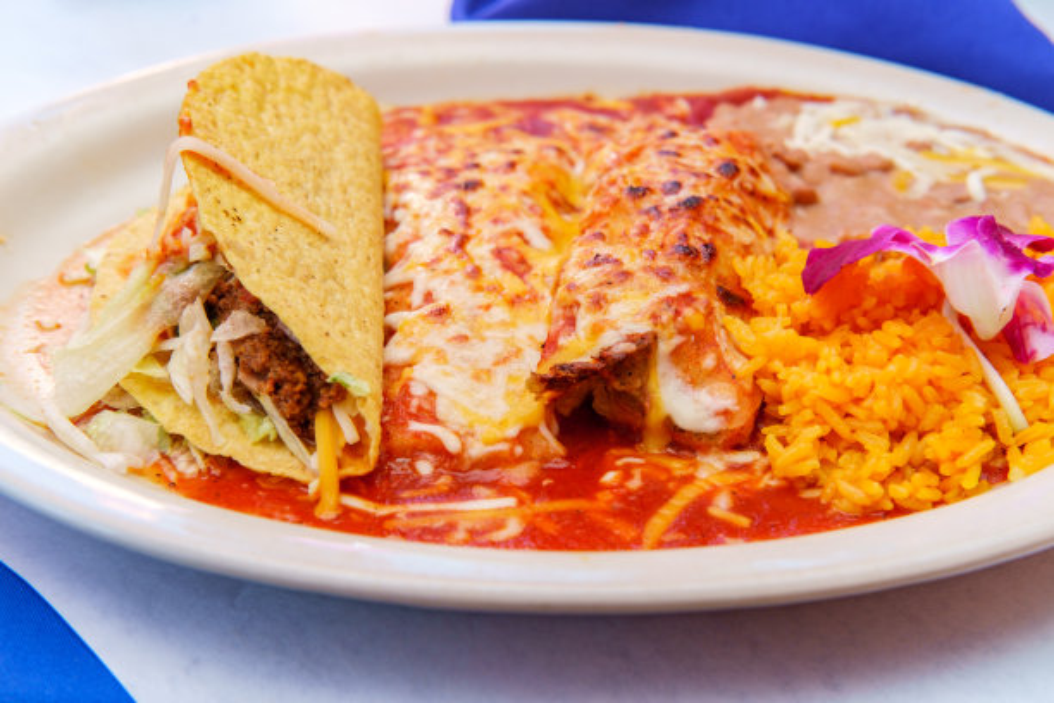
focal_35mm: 53
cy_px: 352
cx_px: 527
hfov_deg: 37.5
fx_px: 1552
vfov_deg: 25.5
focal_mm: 35
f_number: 5
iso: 320
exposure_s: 1/125
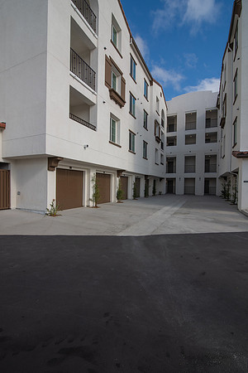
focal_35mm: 16
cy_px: 186
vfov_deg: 96.7
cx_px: 124
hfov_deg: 73.7
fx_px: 165
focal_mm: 16
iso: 125
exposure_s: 1/250
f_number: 8
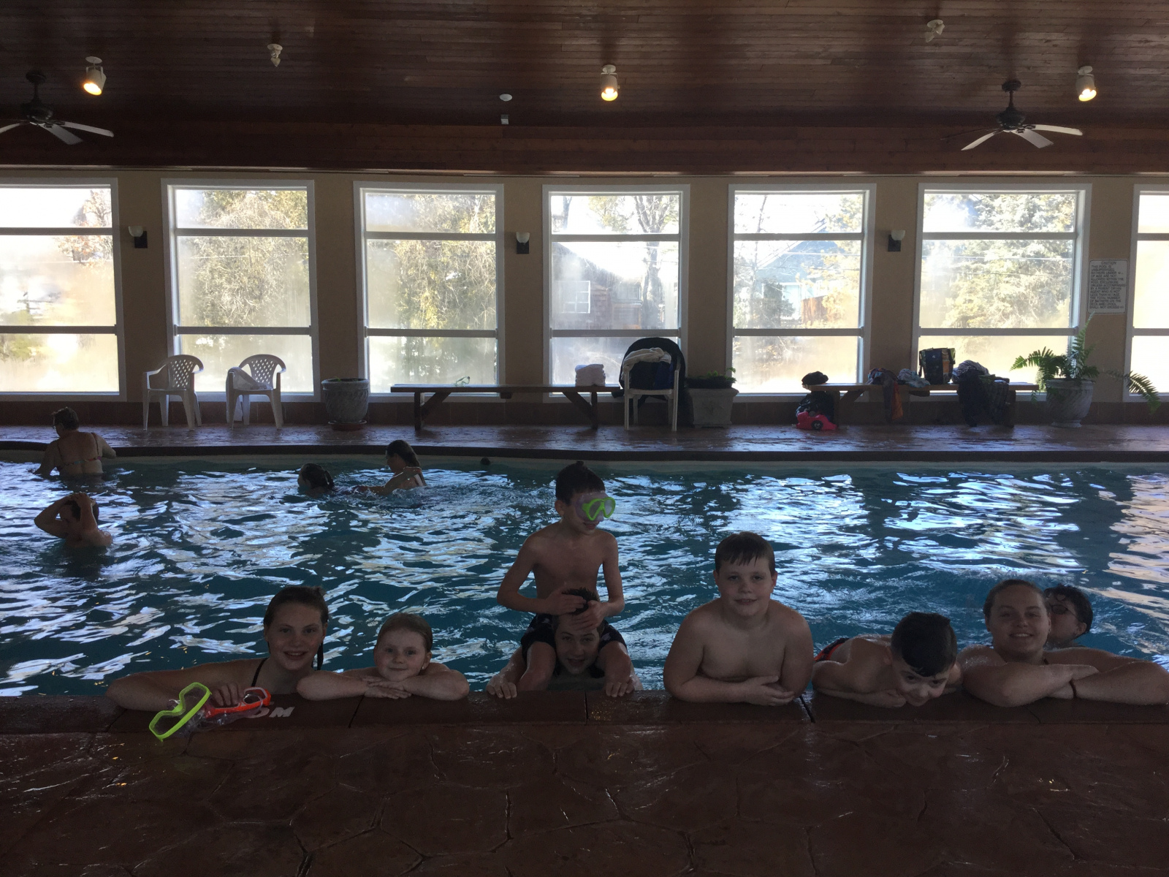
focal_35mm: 31
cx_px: 584
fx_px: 1047
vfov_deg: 45.4
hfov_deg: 58.4
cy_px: 438
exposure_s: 1/120
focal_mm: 3.3
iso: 40
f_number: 2.4
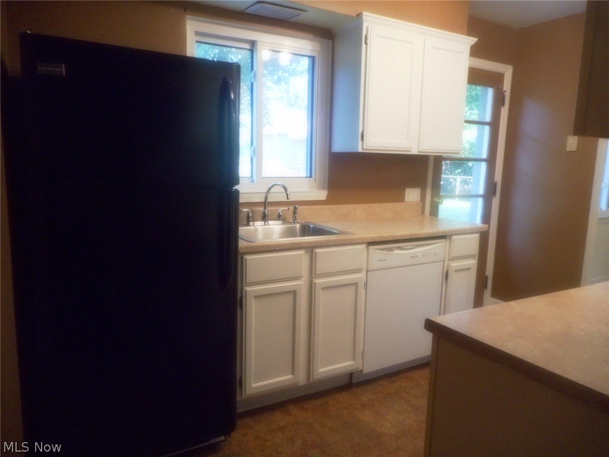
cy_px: 228
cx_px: 304
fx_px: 440
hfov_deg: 69.4
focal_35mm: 25
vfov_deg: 54.9
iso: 400
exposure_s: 1/25
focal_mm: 4.5
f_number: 3.7
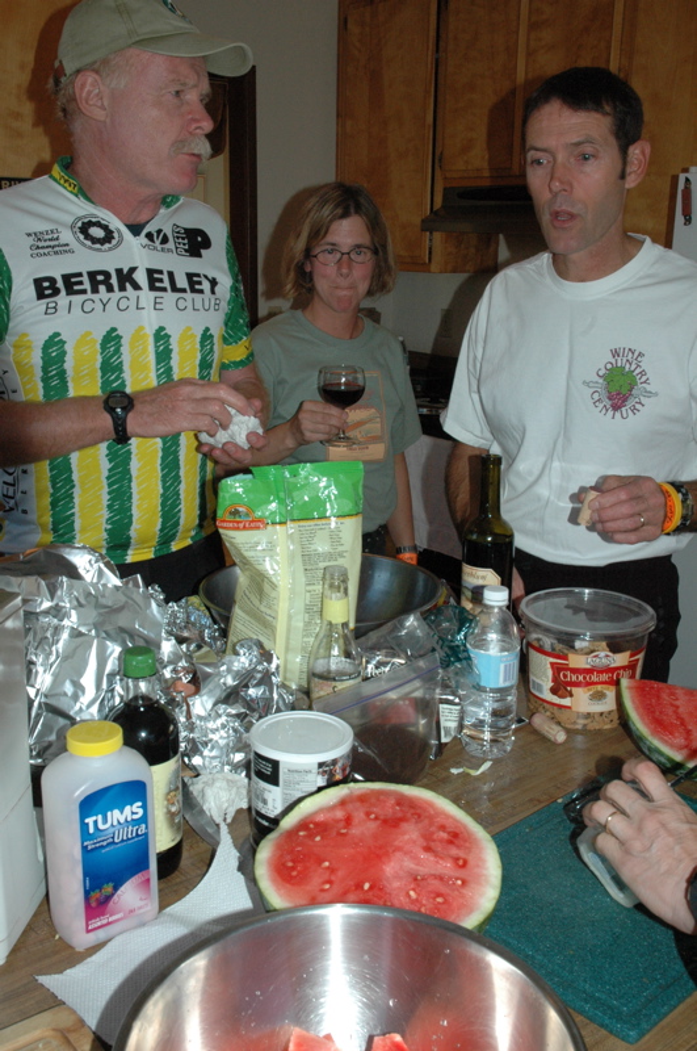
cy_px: 526
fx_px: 1092
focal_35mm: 38
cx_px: 348
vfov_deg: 51.3
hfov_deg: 35.4
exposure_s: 1/60
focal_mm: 25
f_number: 11
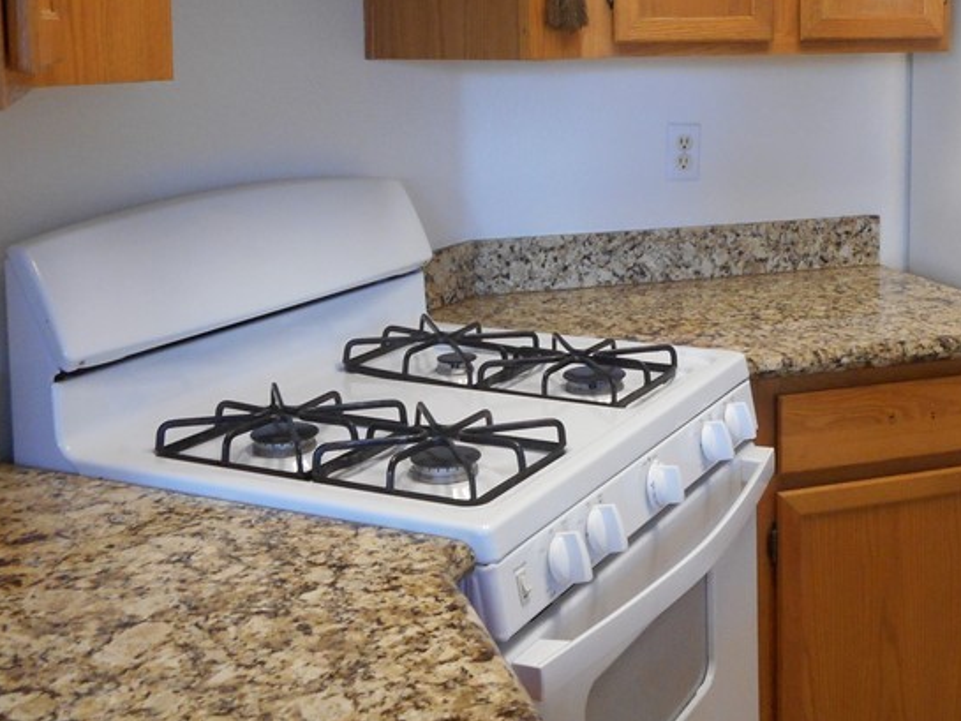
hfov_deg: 39.8
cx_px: 659
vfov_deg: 30.3
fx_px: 1305
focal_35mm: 47
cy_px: 162
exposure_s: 1/30
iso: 280
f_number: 3.7
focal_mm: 4.5
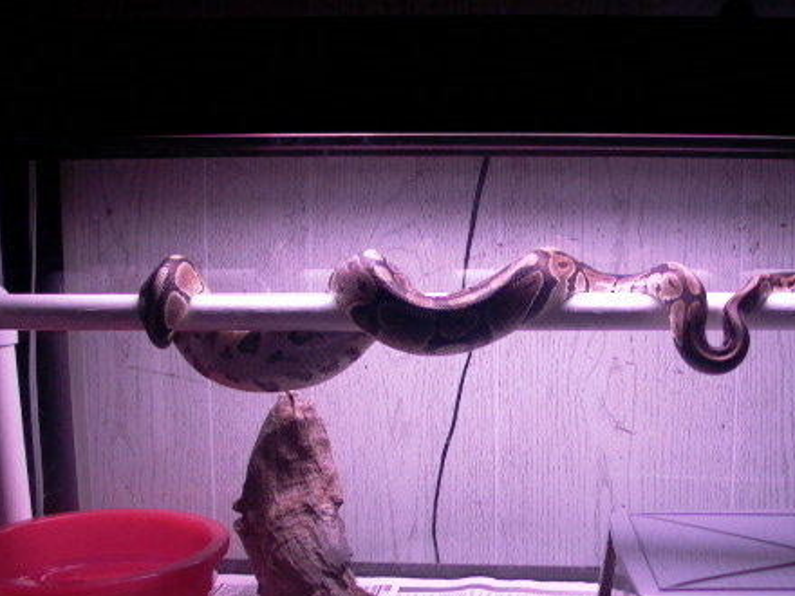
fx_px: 1102
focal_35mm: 48
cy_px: 390
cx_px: 535
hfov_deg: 39.2
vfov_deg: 30.1
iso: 100
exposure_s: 1/10.6
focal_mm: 7.13
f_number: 2.04
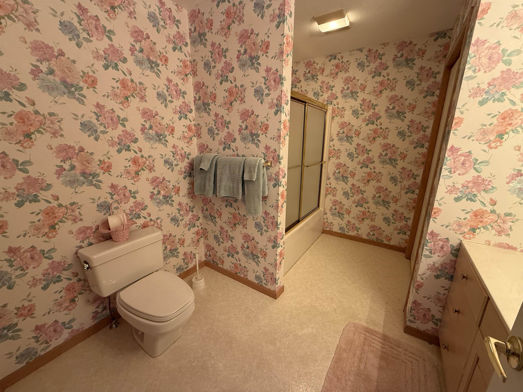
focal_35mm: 14
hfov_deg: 102.1
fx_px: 212
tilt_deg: -14.2
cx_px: 262
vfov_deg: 85.7
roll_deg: -0.6
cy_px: 196
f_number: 2.2
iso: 250
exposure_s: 1/99
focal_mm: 2.22
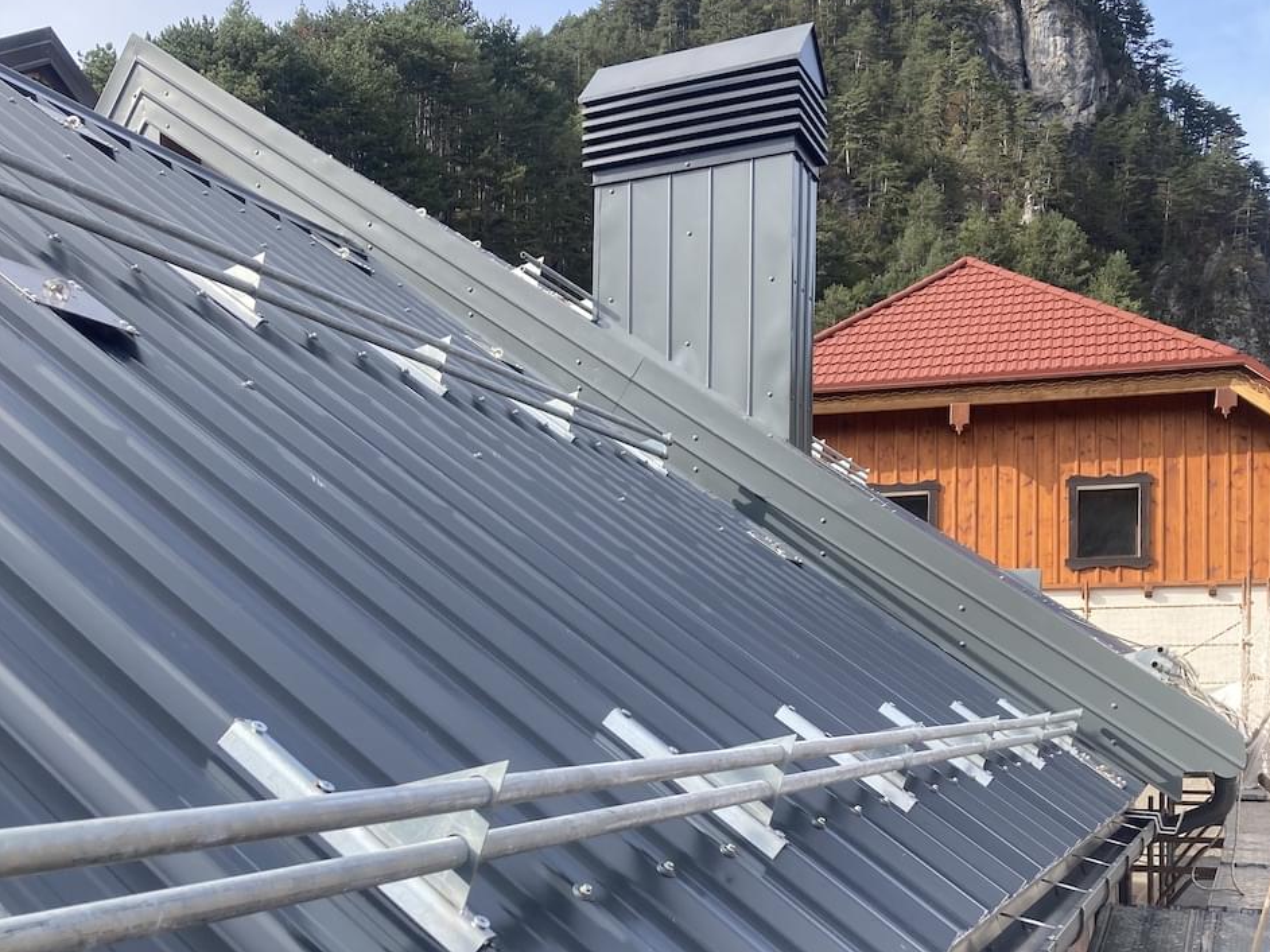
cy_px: 716
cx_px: 644
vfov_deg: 36.8
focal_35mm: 38
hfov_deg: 49.0
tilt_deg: +0.3
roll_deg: -0.1
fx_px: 1394
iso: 20
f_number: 1.8
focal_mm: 3.99
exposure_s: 1/527
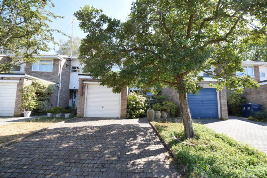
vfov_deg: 77.4
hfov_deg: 100.4
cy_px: 89
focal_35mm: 15
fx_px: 111
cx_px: 134
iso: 800
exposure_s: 1/320
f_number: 9
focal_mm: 10
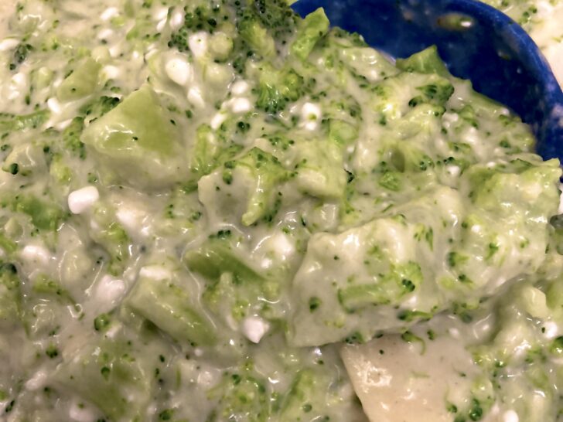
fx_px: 455
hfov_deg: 63.4
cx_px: 282
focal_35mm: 28
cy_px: 211
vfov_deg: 49.7
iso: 250
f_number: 1.8
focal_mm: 3.99
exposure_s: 1/33
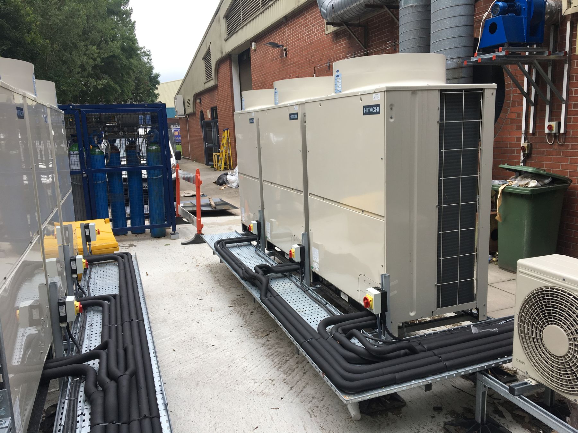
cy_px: 216
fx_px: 484
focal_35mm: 29
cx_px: 289
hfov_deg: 61.7
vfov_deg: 48.2
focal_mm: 4.15
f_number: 2.2
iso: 25
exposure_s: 1/620
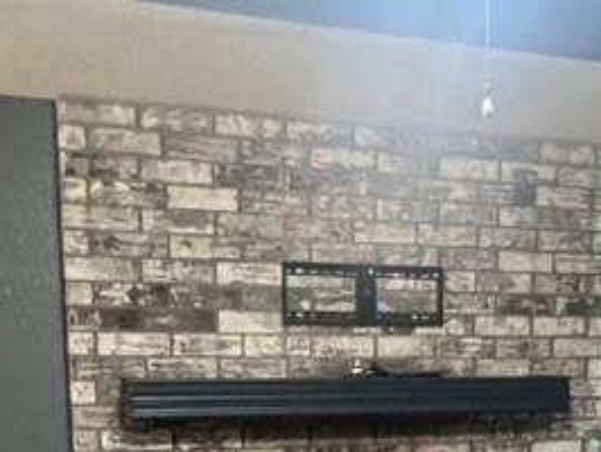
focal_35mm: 50
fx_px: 869
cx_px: 339
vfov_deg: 26.0
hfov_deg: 38.1
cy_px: 542
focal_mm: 1.57
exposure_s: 1/60
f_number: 1.8
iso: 800
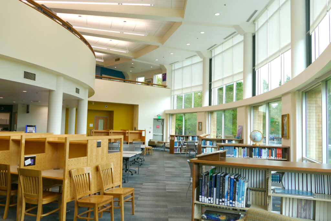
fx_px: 276
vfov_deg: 43.6
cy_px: 110
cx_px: 166
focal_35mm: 30
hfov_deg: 61.9
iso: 125
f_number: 3
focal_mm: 10.85
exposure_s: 1/100
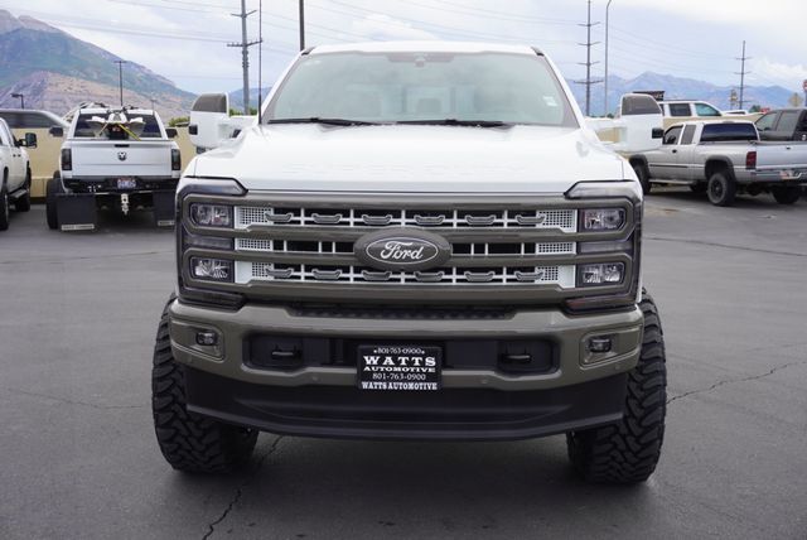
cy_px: 270
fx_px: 909
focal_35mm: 40
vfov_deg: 33.1
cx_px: 404
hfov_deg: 47.9
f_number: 8
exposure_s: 1/100
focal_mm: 27
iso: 100
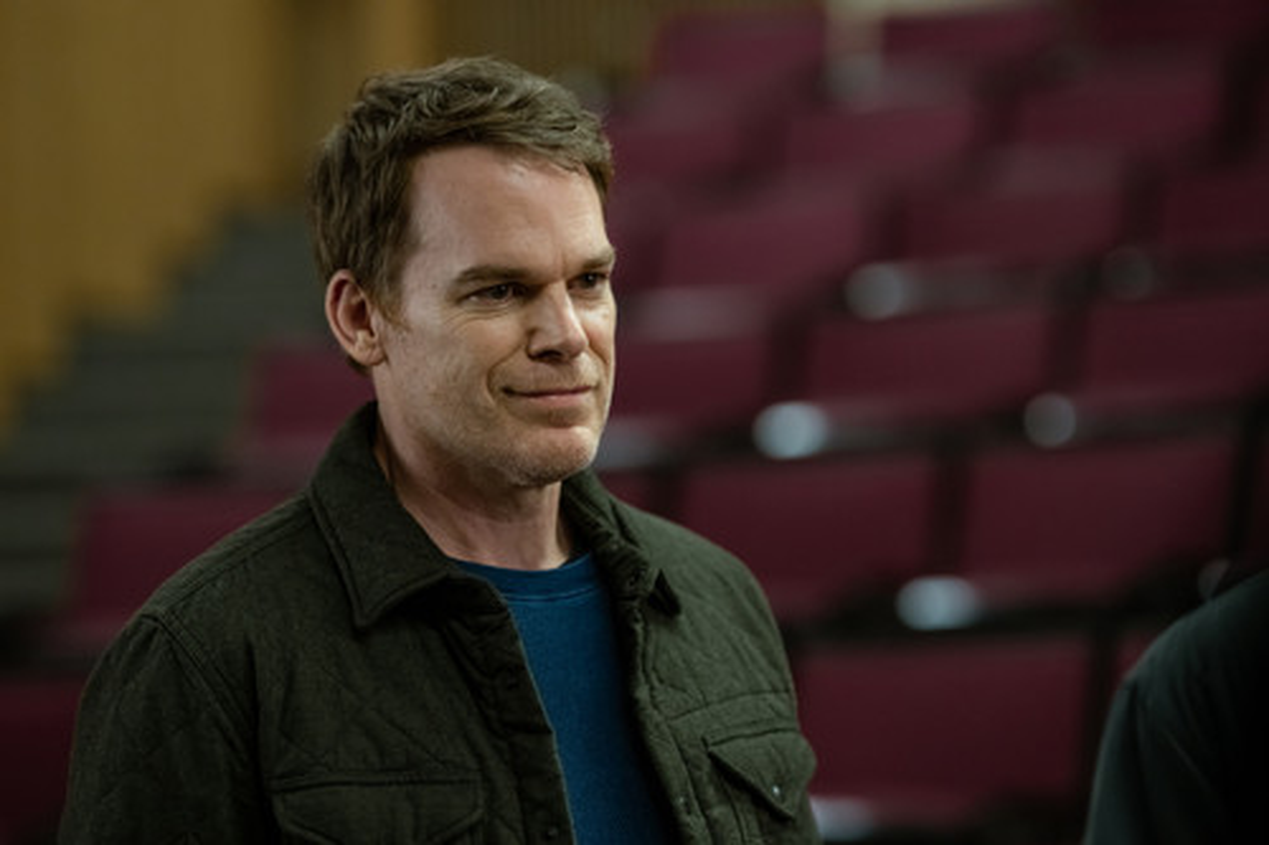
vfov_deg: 10.2
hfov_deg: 15.2
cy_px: 422
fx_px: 4757
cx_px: 634
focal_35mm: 135
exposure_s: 1/160
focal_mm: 135
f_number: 2.5
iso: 1600
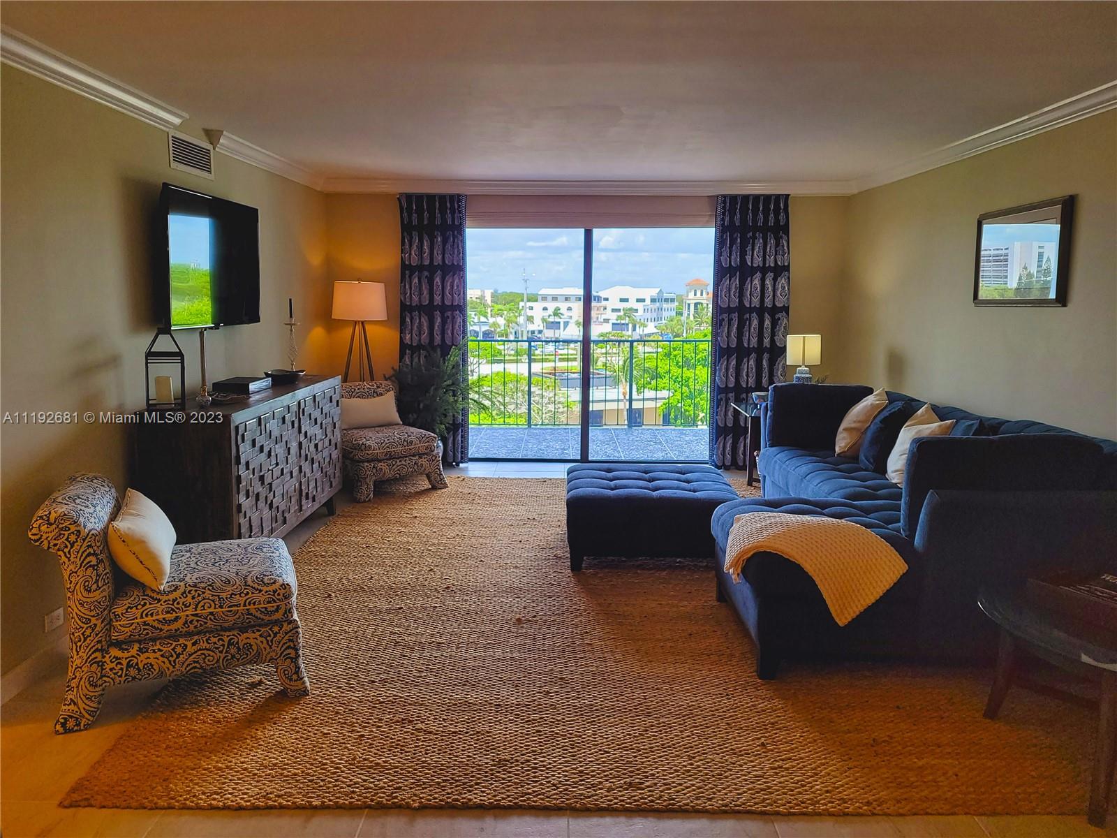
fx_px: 839
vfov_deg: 53.1
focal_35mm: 26
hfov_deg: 67.3
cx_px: 558
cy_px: 419
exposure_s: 1/197
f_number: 1.8
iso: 40
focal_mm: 5.4
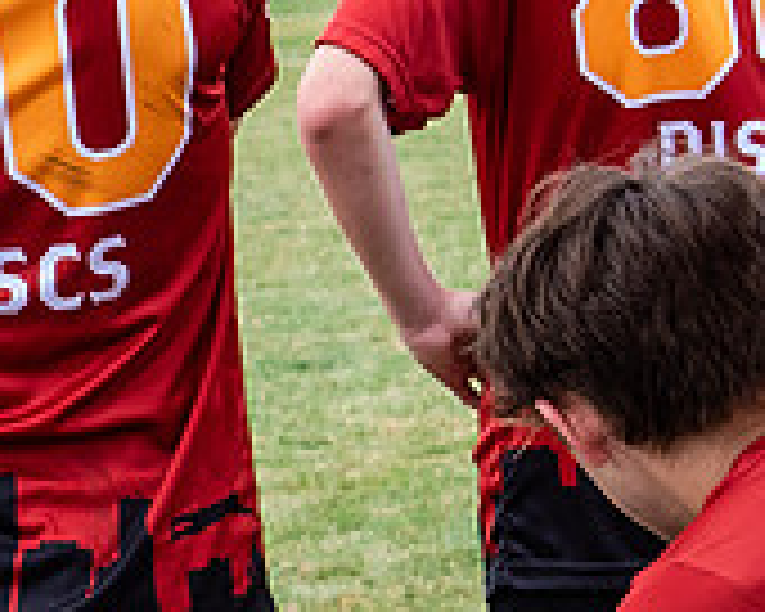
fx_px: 6724
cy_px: 381
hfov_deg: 6.5
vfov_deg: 5.2
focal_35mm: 297
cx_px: -228
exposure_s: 1/640
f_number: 4.5
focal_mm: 31
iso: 400
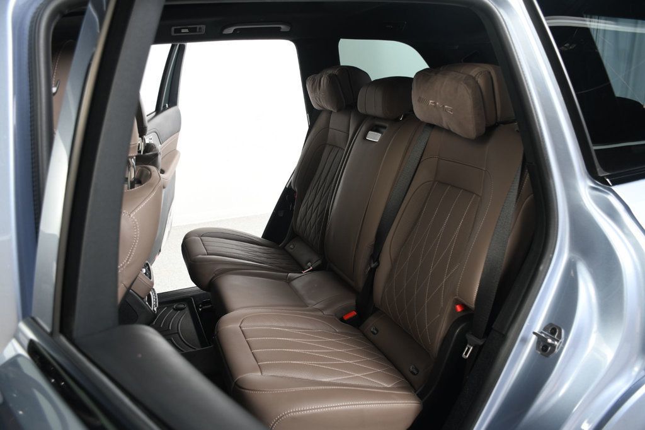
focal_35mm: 27
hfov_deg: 67.4
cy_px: 215
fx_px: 484
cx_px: 322
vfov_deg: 47.9
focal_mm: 18
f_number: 4.5
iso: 100
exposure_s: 1/160
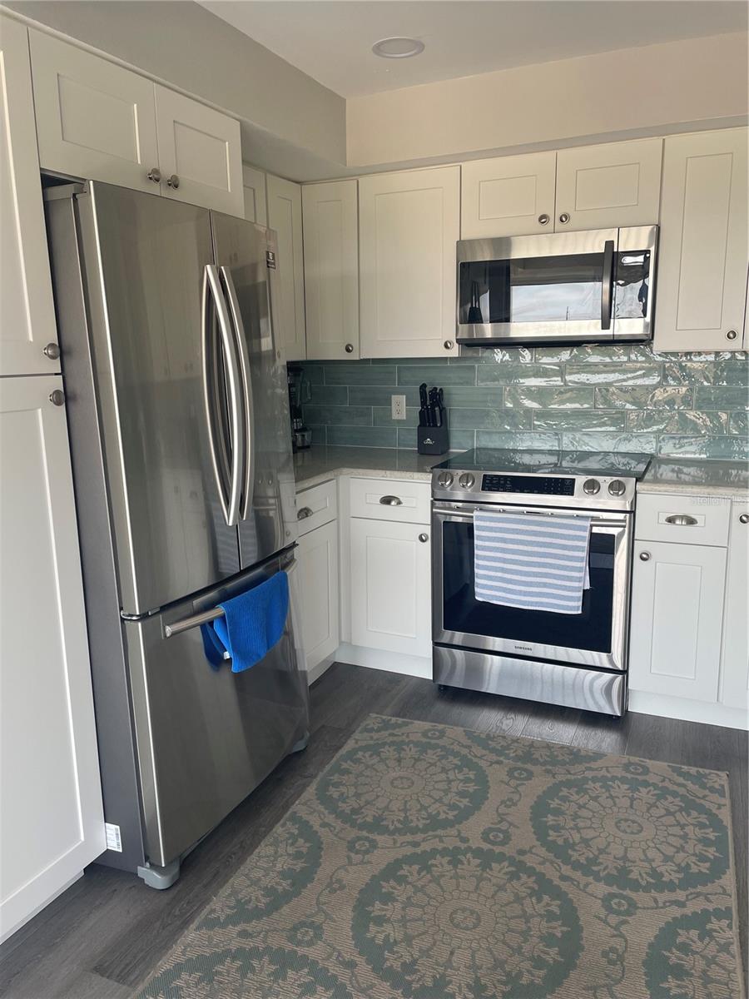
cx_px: 374
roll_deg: +1.2
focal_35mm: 26
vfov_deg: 67.3
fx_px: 750
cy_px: 500
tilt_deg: -11.9
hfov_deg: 53.1
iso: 50
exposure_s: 1/121
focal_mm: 4.2
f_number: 1.6
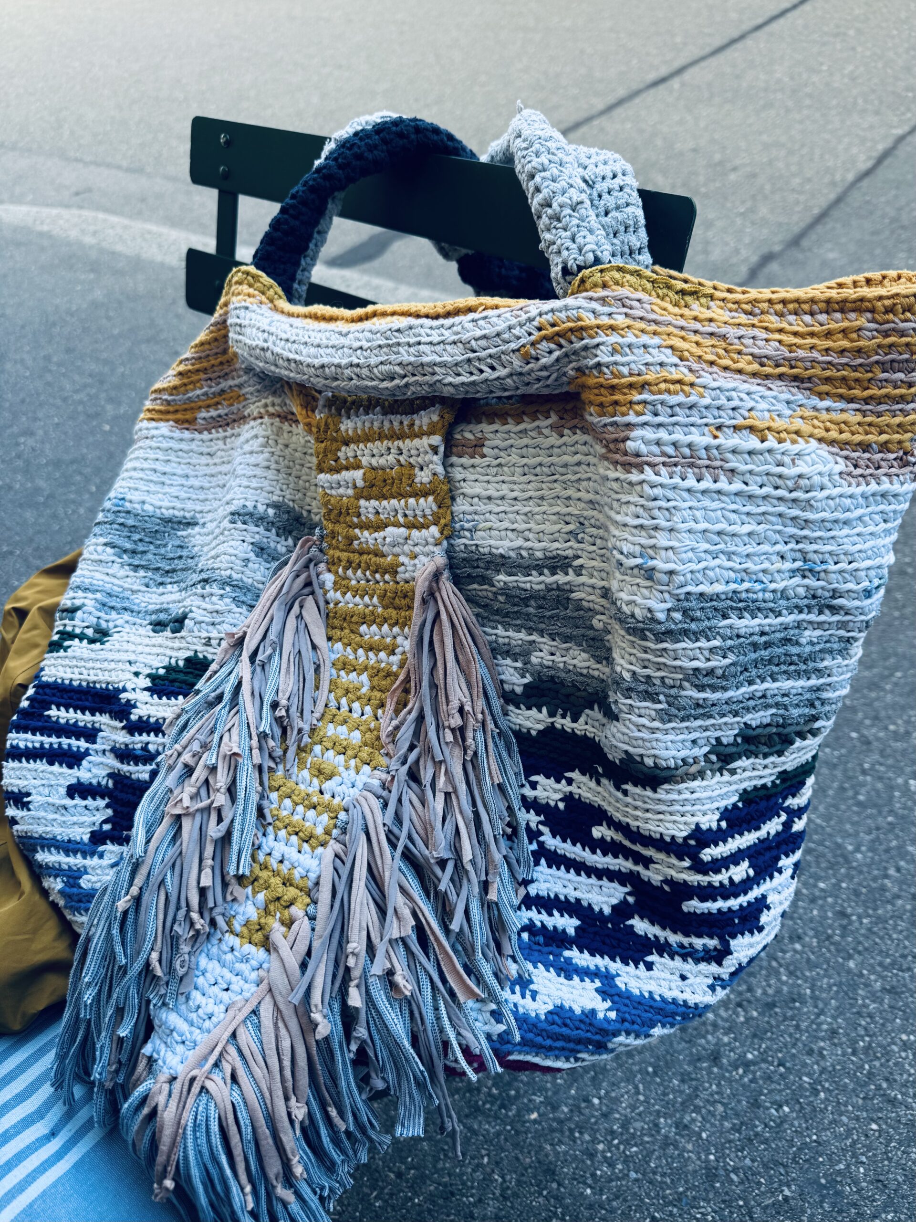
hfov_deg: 56.8
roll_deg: +9.3
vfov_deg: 71.6
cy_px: 611
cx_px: 458
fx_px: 847
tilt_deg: -41.0
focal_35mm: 24
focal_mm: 6.76
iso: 64
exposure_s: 1/244
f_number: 1.78
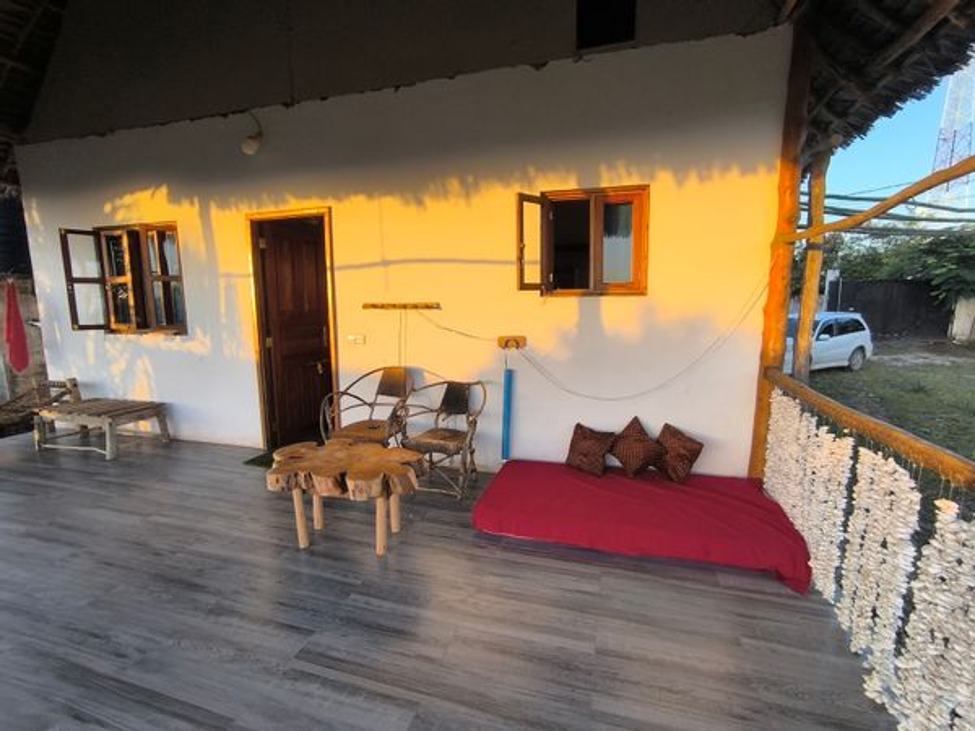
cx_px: 488
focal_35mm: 16
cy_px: 366
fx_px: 451
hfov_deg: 94.5
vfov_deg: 78.1
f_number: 2.2
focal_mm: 1.65
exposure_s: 1/258
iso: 50
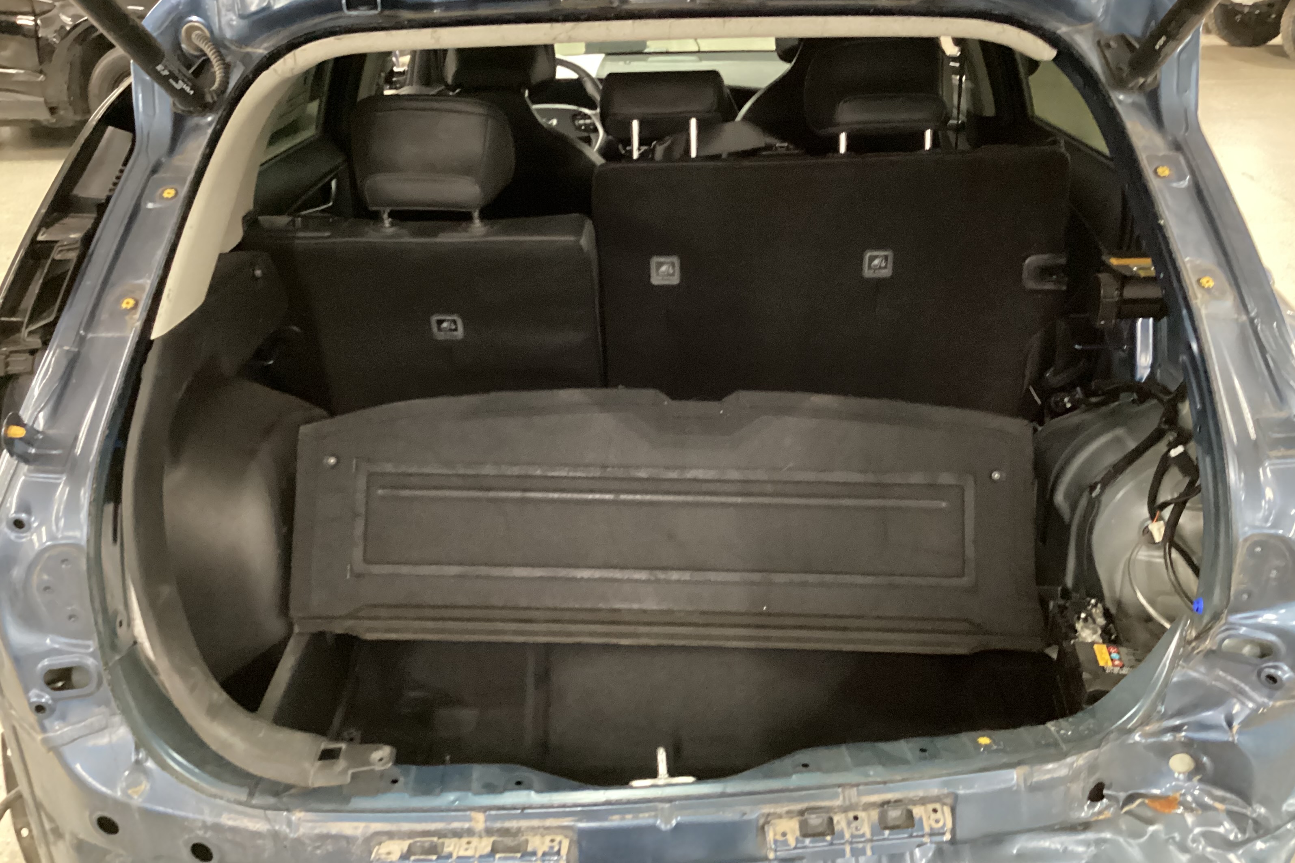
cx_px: 650
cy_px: 414
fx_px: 1187
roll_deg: +1.3
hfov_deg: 57.2
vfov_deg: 40.0
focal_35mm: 33
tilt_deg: -26.1
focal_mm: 3.3
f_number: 2.4
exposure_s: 1/17
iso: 800
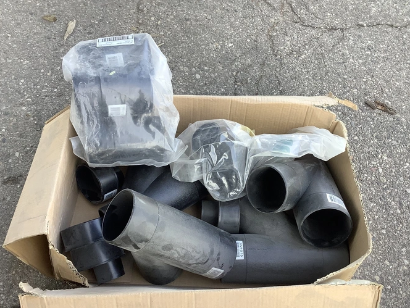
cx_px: 199
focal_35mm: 35
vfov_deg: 40.7
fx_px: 415
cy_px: 173
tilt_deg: -53.4
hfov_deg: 52.6
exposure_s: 1/120
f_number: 2.4
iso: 50
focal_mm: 3.3
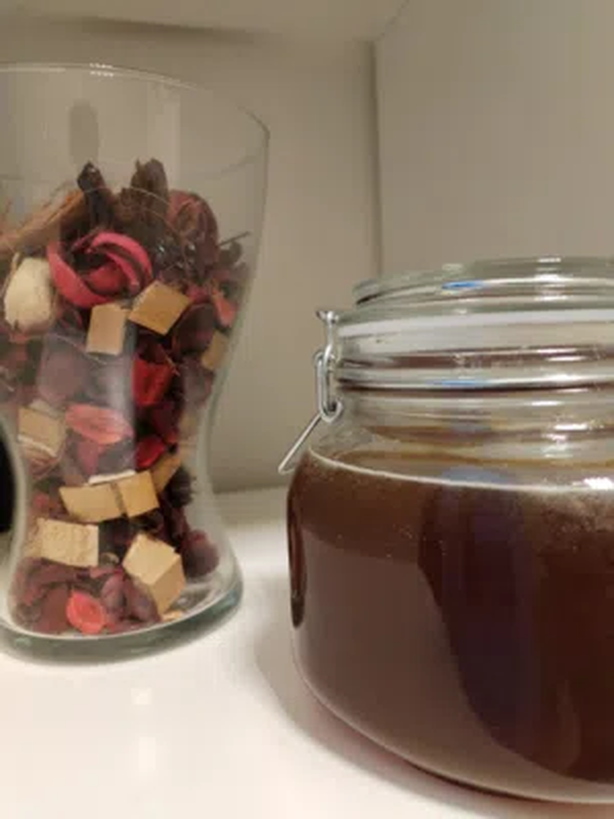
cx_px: 307
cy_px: 410
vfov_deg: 61.7
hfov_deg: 48.2
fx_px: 686
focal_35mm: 29
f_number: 1.8
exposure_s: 1/30
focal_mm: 4.75
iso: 341
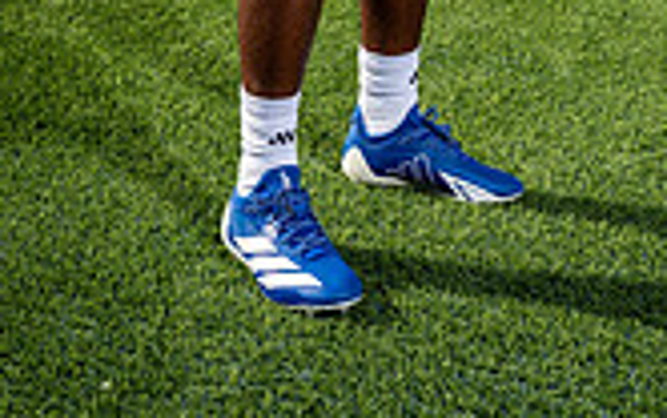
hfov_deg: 29.7
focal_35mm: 69
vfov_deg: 14.7
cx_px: 382
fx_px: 1255
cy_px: -470
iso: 125
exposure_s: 1/250
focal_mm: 25
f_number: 8
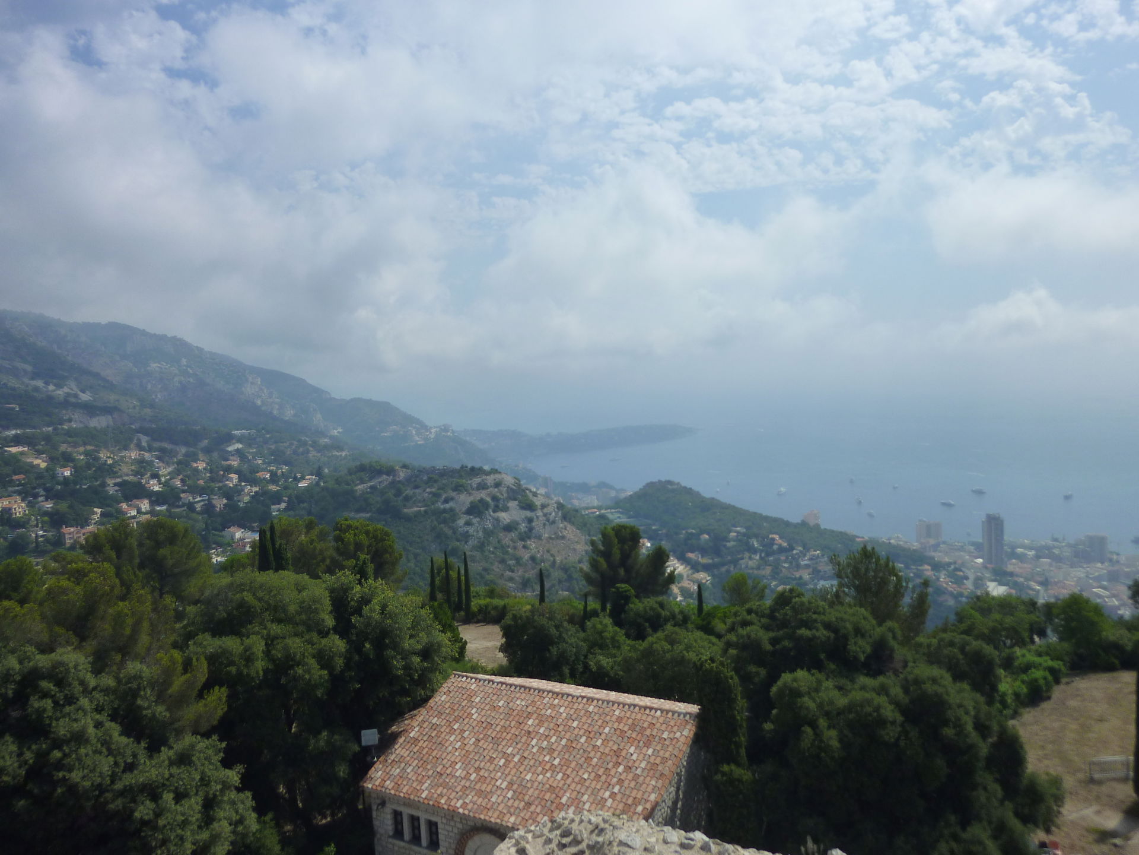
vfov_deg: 54.9
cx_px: 570
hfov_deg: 69.4
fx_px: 823
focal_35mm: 25
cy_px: 428
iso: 125
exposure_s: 1/200
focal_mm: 4.5
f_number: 10
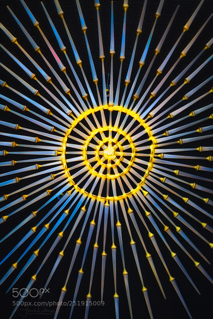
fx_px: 754
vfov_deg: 23.9
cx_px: 106
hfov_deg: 16.1
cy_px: 160
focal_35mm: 85
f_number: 1.8
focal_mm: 85
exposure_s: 1/200
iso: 100
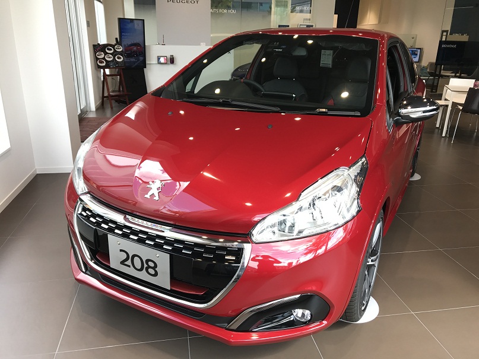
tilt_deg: -19.9
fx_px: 387
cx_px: 240
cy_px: 180
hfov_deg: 63.5
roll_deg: -0.7
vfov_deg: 49.7
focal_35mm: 28
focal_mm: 3.99
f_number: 1.8
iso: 20
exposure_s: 1/120
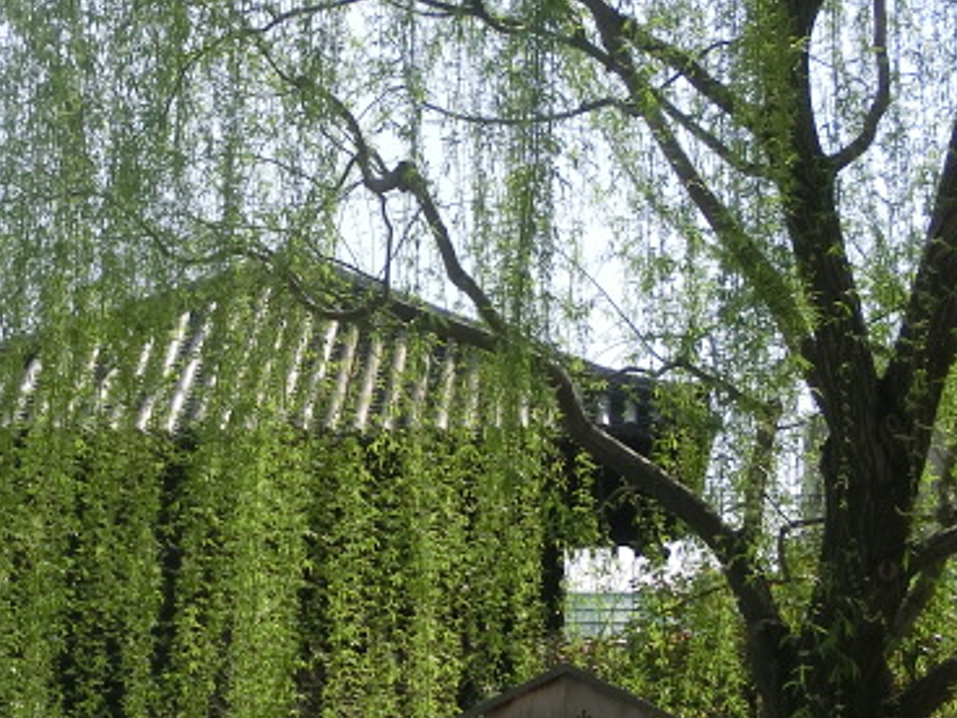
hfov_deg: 14.9
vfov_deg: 11.2
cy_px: 328
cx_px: 338
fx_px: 3649
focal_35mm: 132
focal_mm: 13.48
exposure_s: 1/500
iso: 80
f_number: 4.9
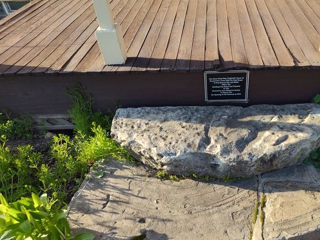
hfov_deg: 60.9
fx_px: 268
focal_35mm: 29
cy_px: 148
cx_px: 197
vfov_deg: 47.9
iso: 100
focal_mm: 5.56
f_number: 1.8
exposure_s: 1/505
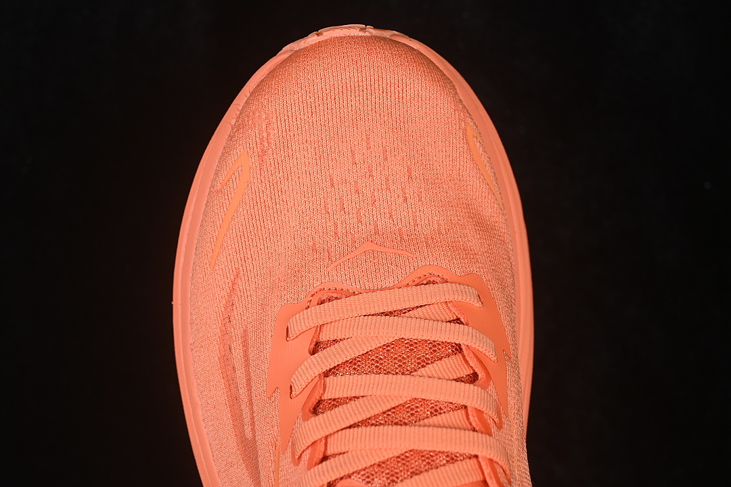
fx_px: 1523
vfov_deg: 18.2
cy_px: 244
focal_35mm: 75
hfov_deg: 27.0
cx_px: 366
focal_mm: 50
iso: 160
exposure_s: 1/80
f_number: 7.1
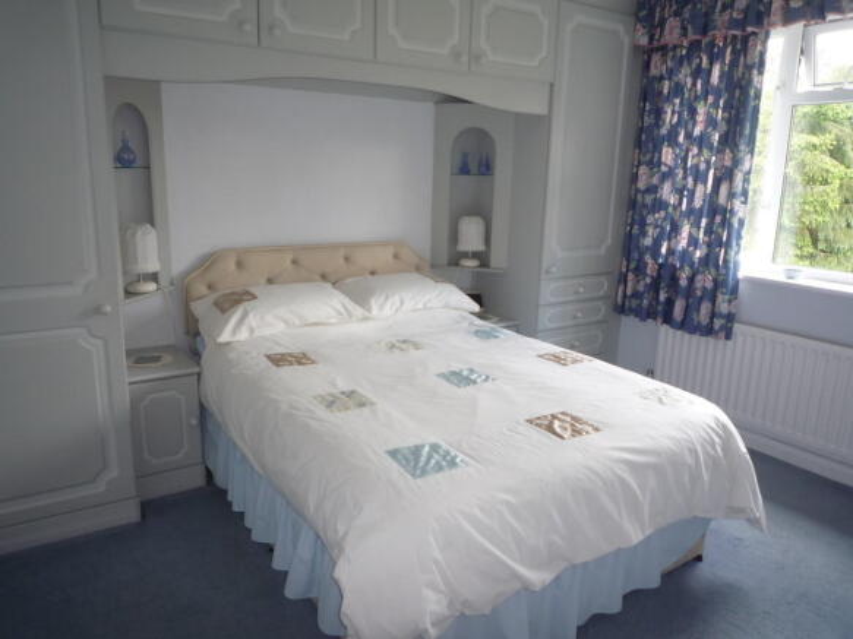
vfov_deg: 54.9
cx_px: 426
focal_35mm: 25
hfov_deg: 69.4
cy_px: 320
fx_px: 616
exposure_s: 1/30
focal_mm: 4.4
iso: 100
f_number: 2.8
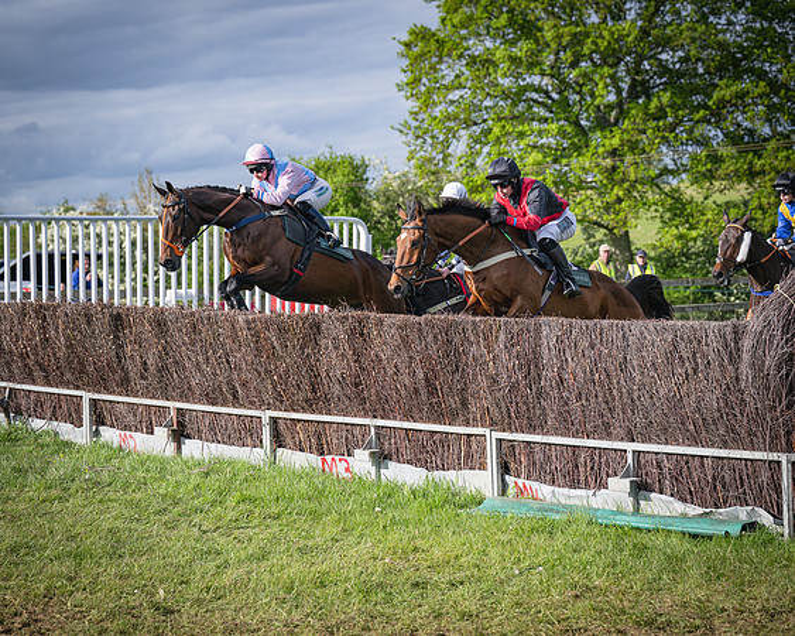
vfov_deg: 17.5
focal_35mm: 88
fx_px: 2066
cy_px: 318
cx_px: 398
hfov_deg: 21.8
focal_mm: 78
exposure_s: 1/4000
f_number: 4
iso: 400
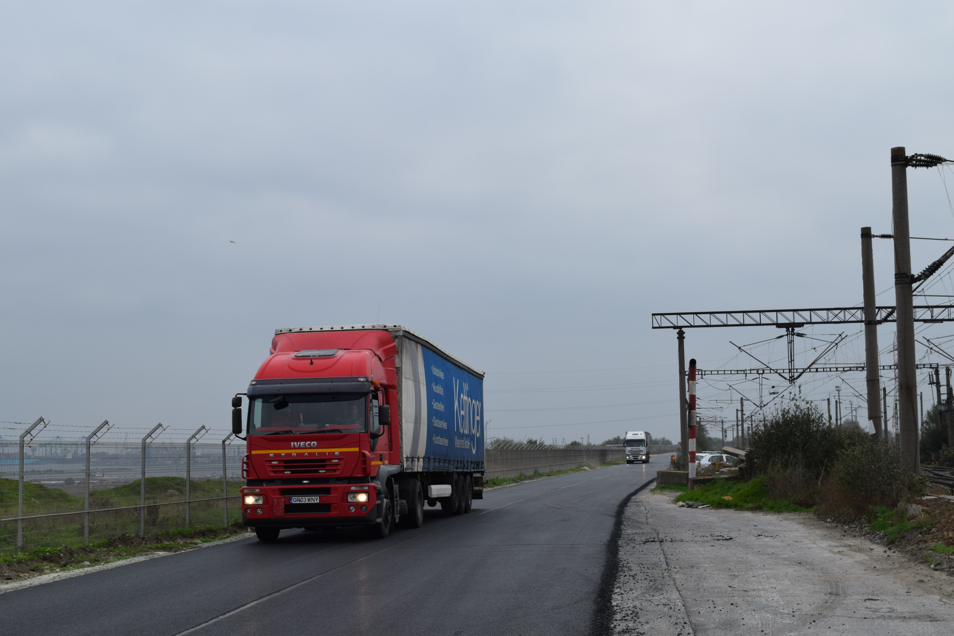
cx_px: 477
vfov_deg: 26.5
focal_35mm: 51
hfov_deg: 38.9
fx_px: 1351
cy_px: 318
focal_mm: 34
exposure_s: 1/400
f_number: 10
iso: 200
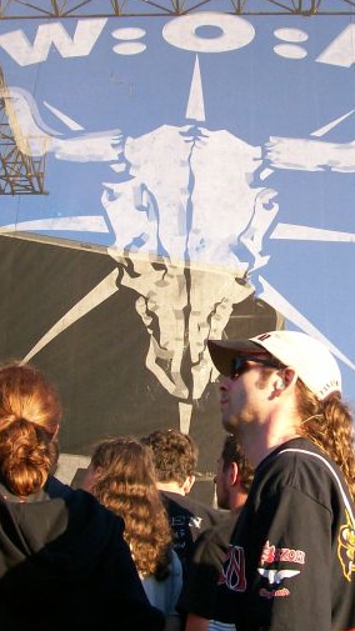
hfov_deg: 19.4
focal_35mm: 62
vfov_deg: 33.8
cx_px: 209
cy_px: 287
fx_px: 1038
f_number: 2.7
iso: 80
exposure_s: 1/373
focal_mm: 6
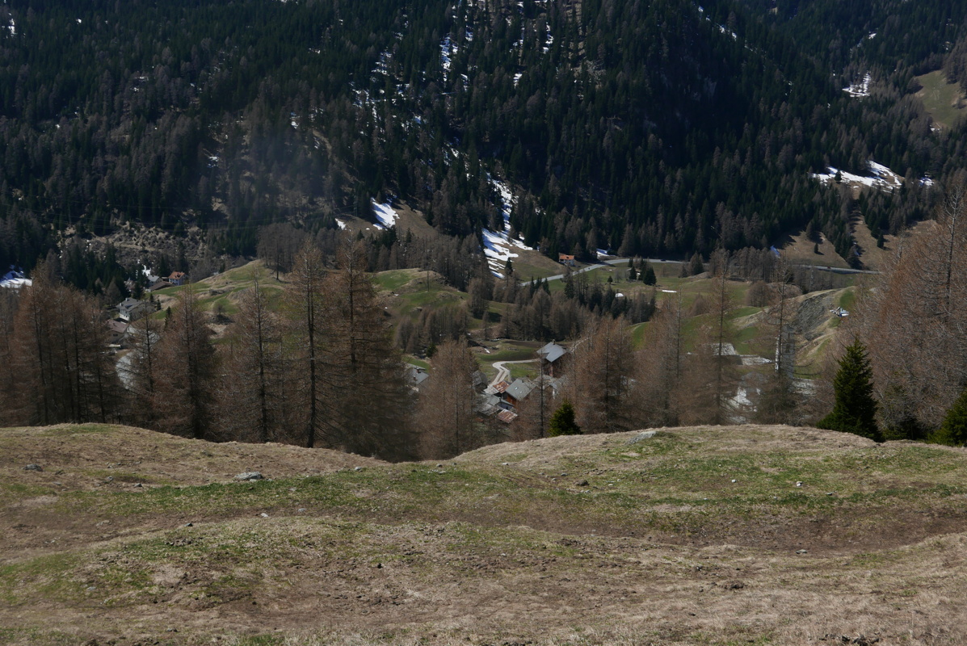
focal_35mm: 47
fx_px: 1263
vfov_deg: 28.7
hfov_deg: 41.9
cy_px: 323
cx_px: 484
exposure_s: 1/1300
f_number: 5.6
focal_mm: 21.3
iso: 200
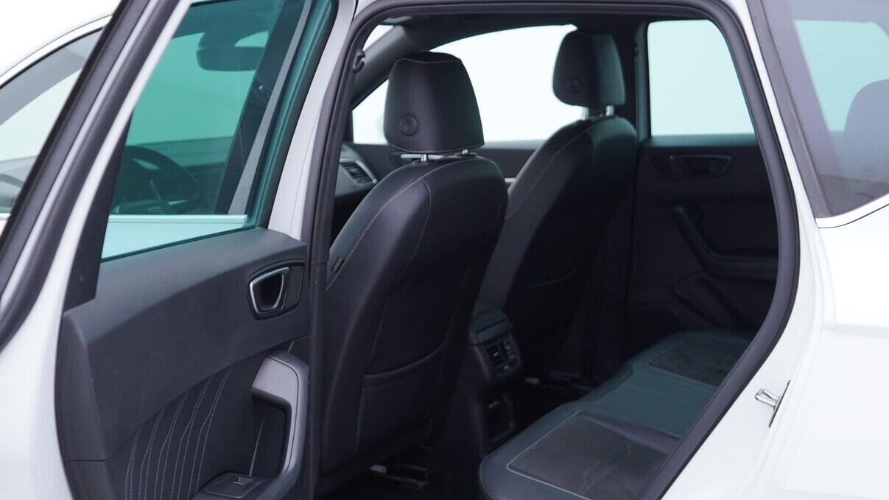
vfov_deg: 26.5
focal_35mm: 45
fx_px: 1061
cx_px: 460
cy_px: 306
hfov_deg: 45.5
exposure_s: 1/50
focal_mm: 24
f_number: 3.2
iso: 125
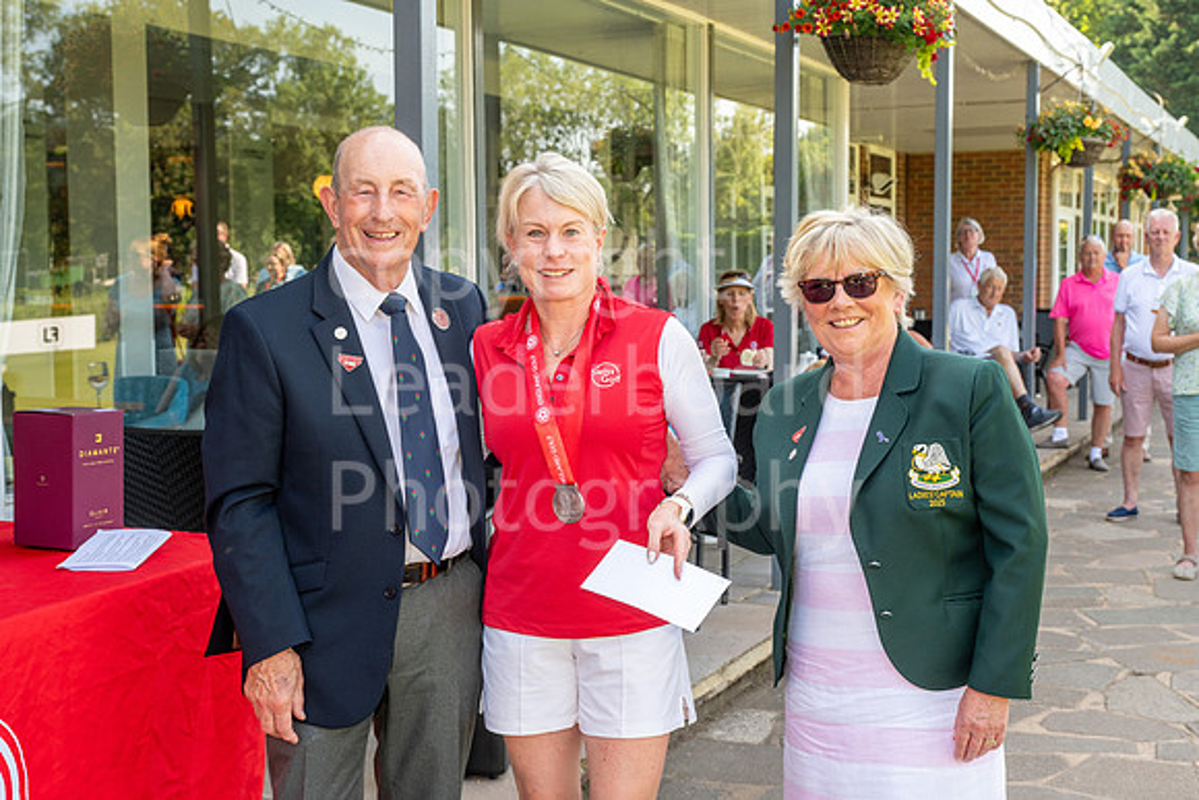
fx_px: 1599
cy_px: 400
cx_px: 600
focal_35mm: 48
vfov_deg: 28.1
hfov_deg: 41.1
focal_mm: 48
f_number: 7.1
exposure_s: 1/200
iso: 400
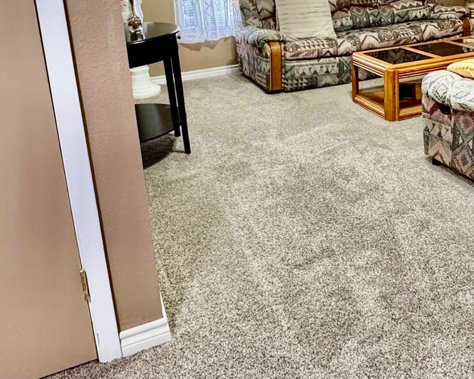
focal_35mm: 37
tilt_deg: -14.9
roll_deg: +2.2
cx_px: 330
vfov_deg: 38.6
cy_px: 76
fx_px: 519
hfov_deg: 47.9
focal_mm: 2.22
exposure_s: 1/60
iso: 320
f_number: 2.2
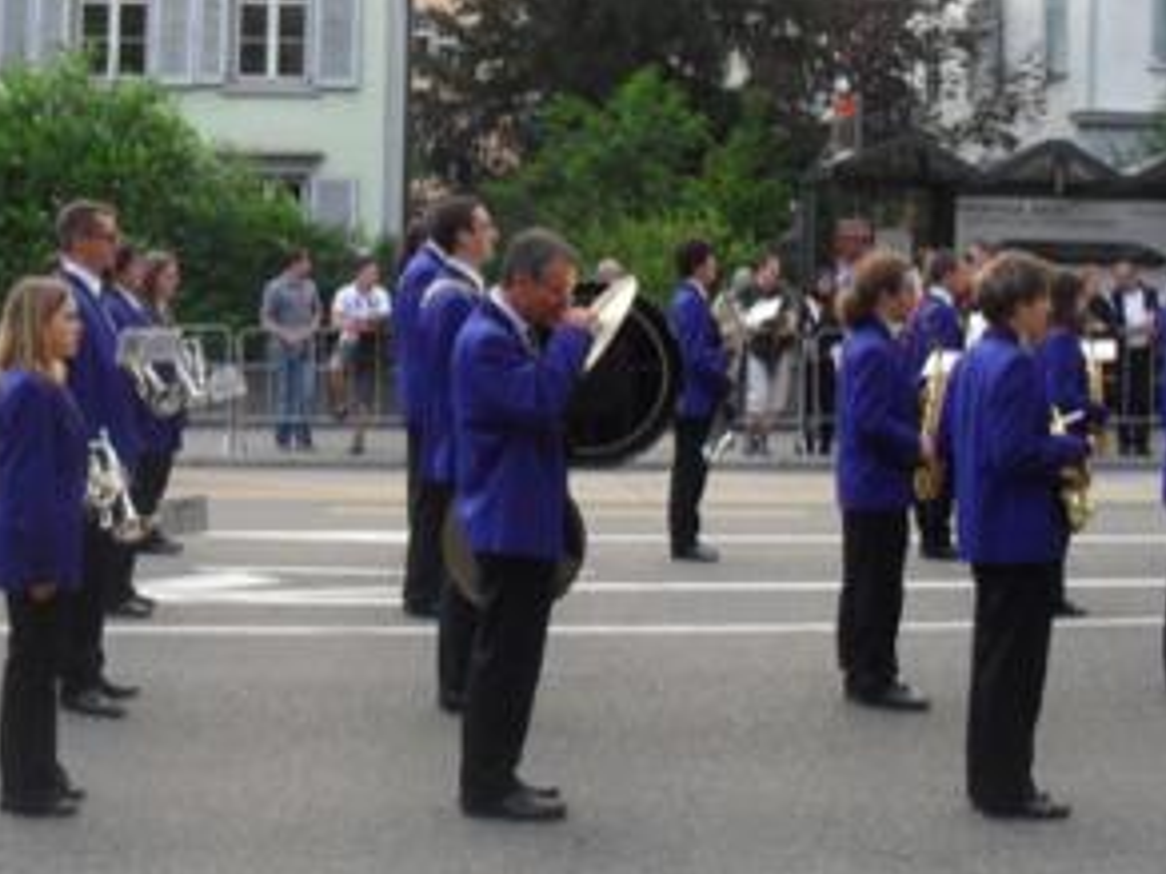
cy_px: 289
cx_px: 447
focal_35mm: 60
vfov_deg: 24.3
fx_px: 2021
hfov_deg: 32.1
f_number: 3.2
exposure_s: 1/60
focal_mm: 6.3
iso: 100
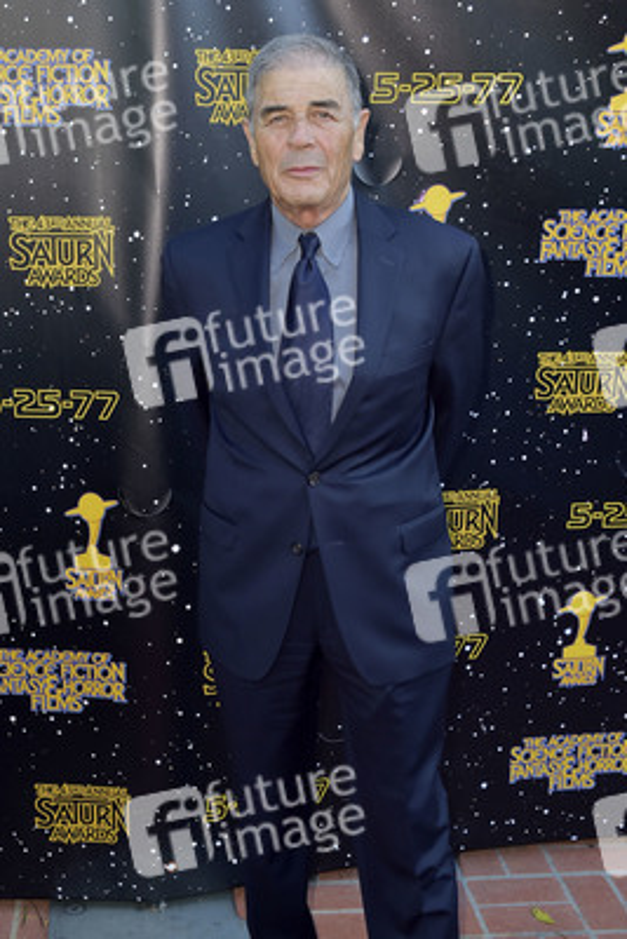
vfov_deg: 53.1
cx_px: 314
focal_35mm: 36
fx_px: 940
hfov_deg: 36.9
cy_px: 470
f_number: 6.3
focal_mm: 36
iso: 500
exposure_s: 1/320
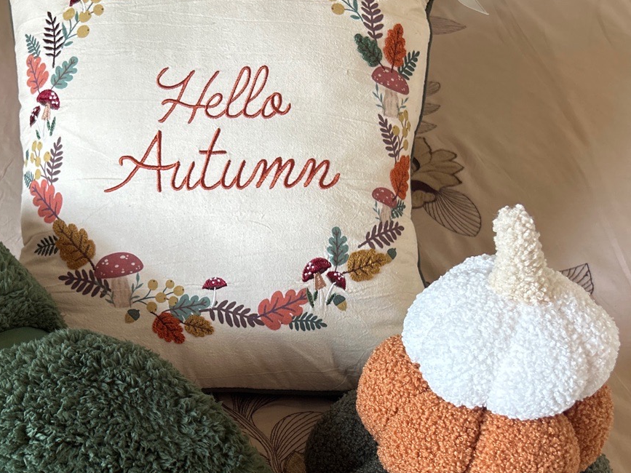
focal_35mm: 48
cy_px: 349
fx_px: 875
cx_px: 189
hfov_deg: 39.0
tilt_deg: -47.2
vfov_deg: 29.8
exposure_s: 1/60
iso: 160
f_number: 1.5
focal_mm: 5.7
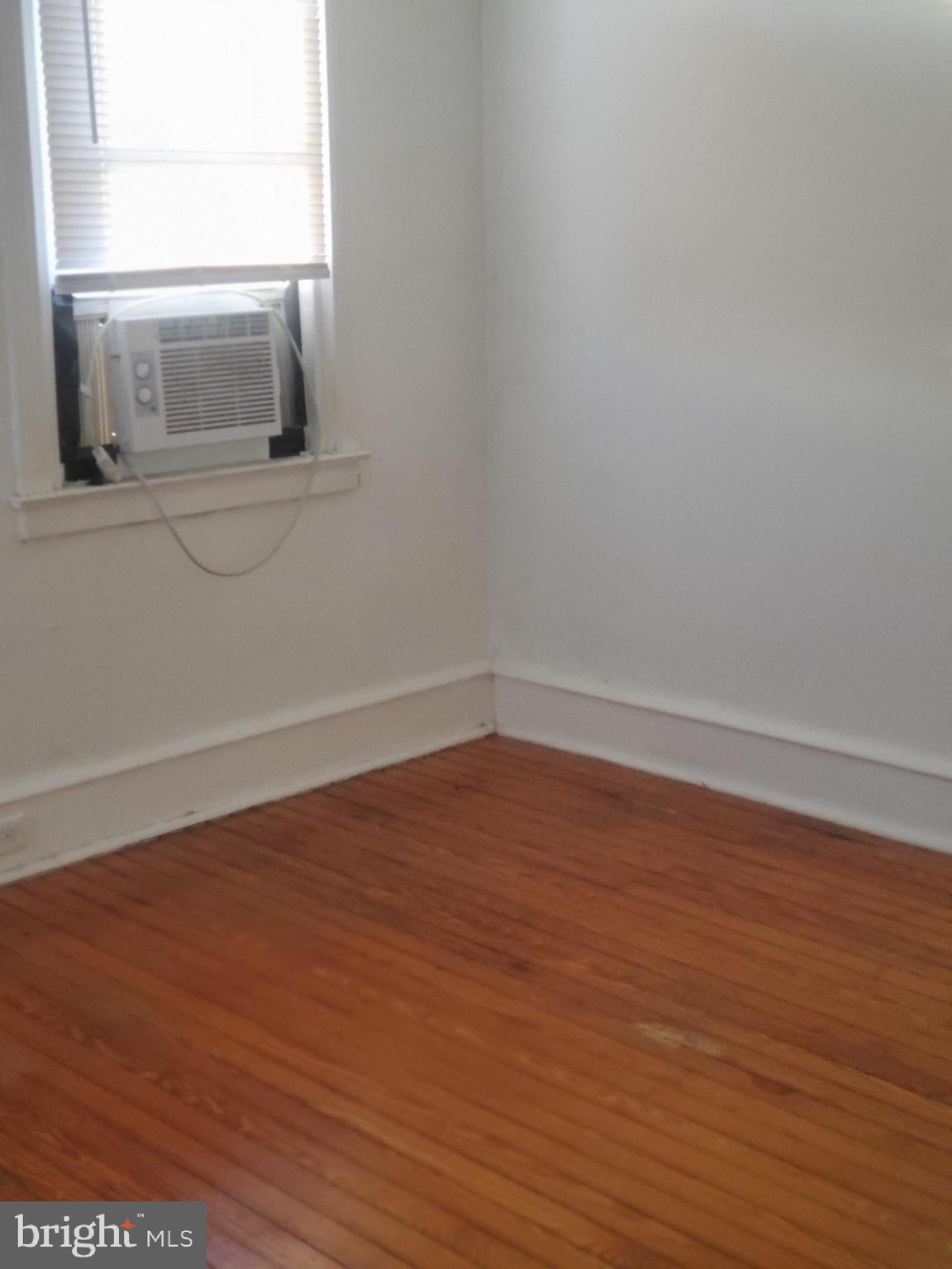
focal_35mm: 52
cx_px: 476
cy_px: 634
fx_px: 1907
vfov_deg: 36.8
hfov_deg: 28.0
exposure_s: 1/39
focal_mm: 6
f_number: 2.4
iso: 1000
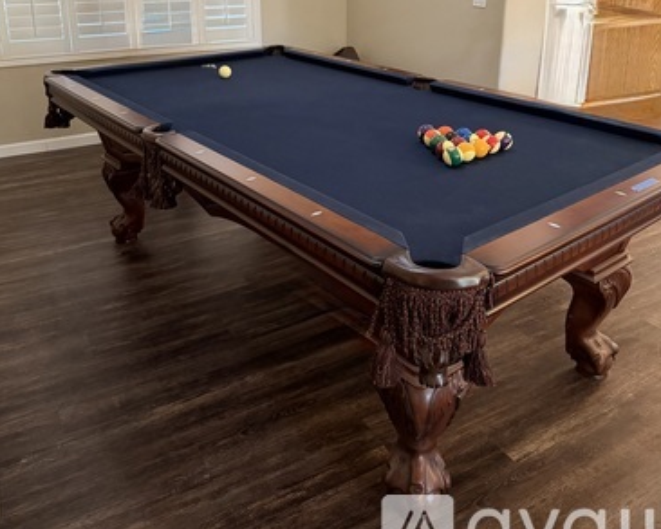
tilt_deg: -15.1
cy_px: 116
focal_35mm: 32
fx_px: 626
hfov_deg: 55.6
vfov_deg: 43.9
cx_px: 335
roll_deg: +0.4
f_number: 1.78
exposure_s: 1/60
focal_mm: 6.76
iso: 800
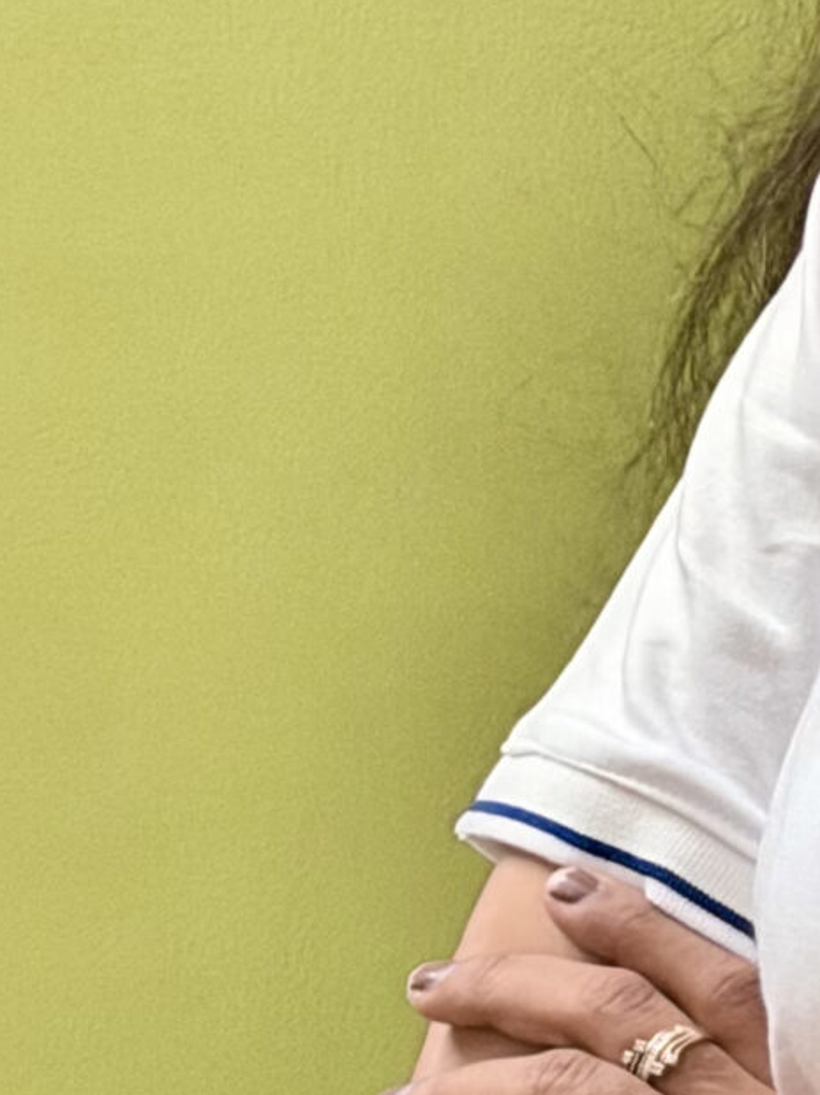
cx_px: 1598
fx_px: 6260
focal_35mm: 198
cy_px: 584
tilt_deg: -7.9
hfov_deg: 7.2
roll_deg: +1.0
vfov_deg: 10.0
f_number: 1.78
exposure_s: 1/25
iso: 500
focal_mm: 6.76
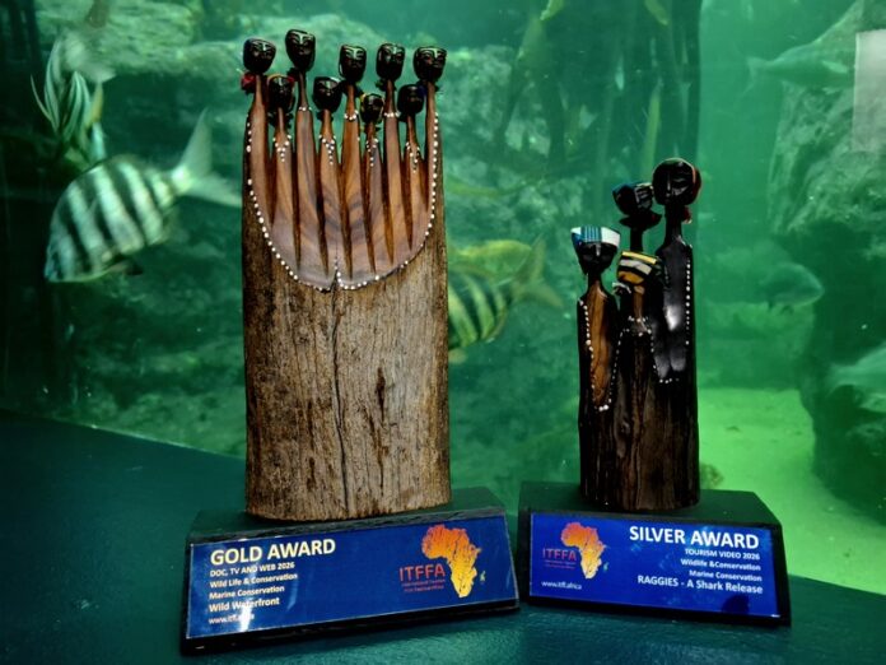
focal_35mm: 23
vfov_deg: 58.9
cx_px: 443
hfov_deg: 73.9
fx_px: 589
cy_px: 332
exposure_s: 1/17
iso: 1250
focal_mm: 5.54
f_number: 1.8
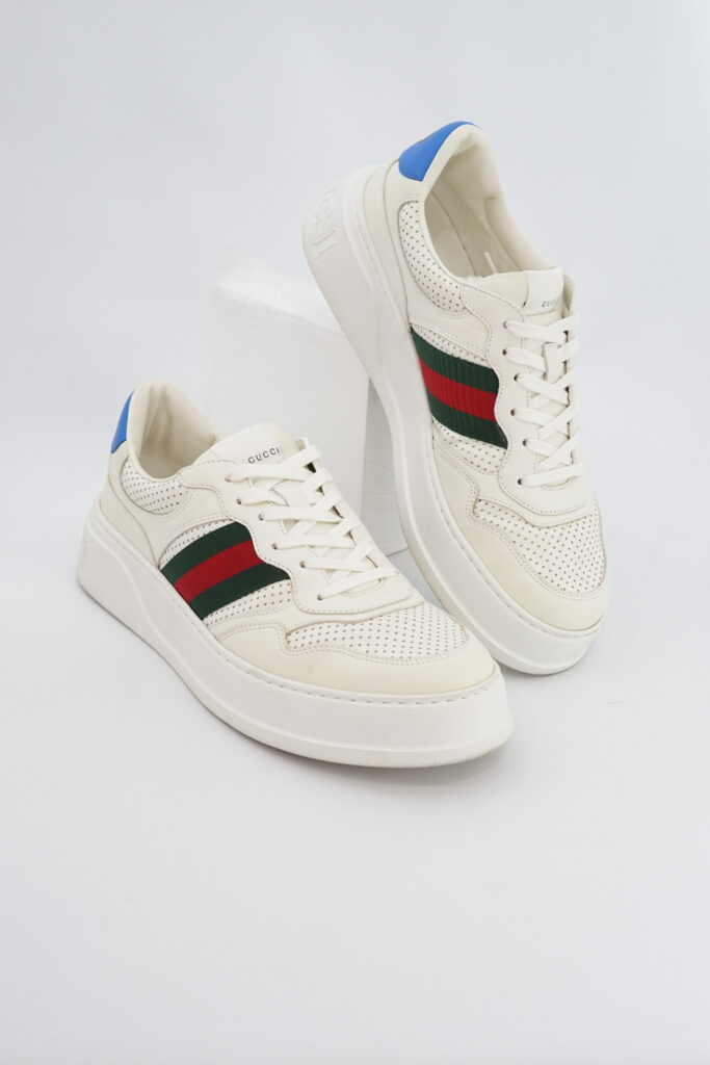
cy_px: 532
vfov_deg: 39.6
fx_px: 1479
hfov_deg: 27.0
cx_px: 355
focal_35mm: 50
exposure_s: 1/15
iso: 640
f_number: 6.3
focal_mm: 50
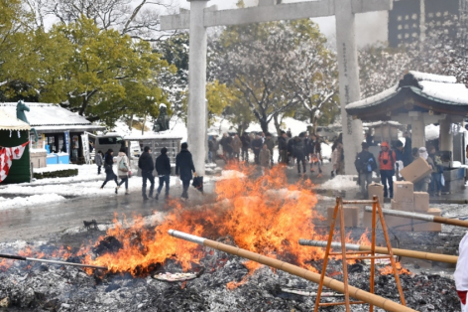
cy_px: 132
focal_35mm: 68
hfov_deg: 29.4
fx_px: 883
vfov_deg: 20.0
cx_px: 147
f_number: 6.3
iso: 400
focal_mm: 32
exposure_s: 1/1600
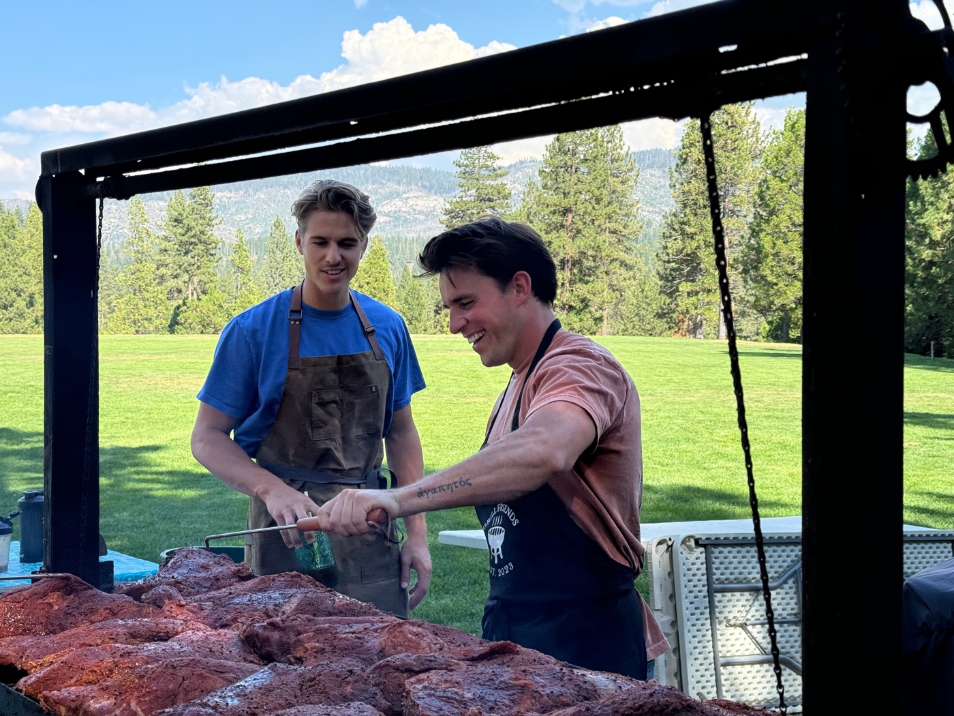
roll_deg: -0.2
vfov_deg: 30.3
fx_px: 1323
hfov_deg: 39.7
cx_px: 477
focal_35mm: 48
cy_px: 358
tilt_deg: -1.9
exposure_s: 1/1133
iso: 64
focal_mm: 6.76
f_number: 1.78
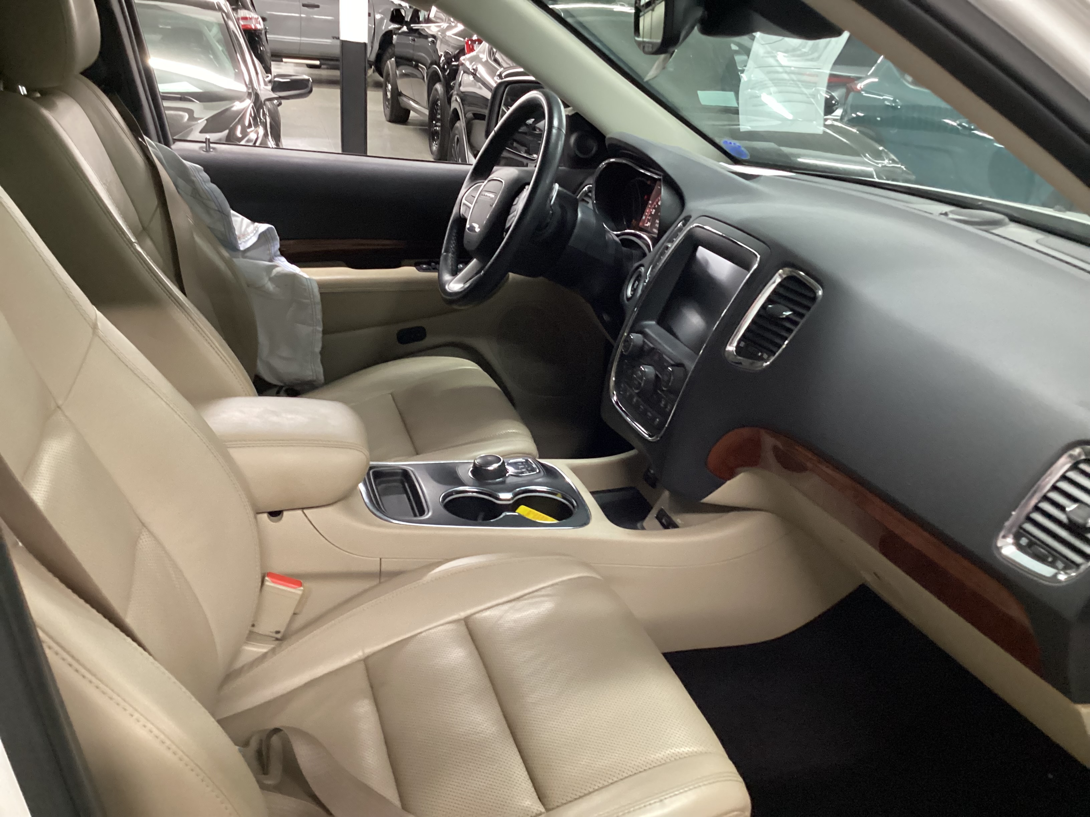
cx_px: 545
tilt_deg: -24.2
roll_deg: -2.7
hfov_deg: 58.4
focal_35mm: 31
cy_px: 408
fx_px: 976
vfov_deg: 45.4
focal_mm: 3.3
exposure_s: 1/30
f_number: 2.4
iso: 500
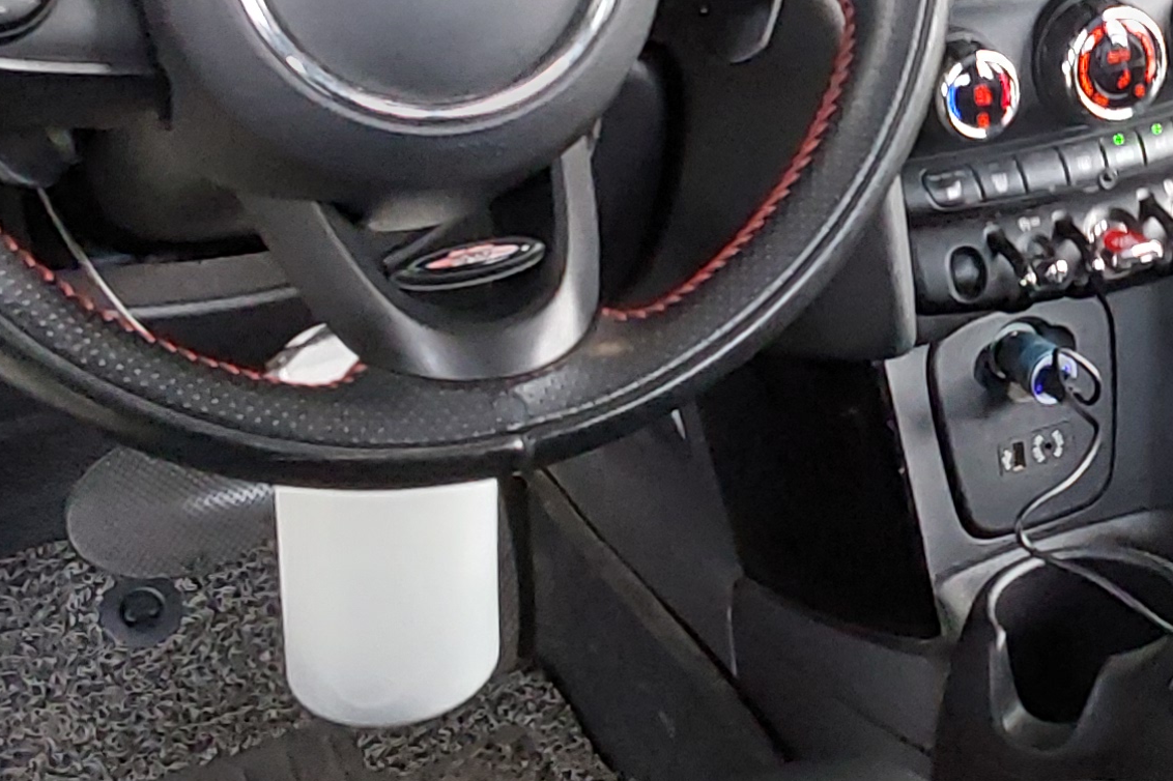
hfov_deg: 23.4
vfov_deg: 16.0
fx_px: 2736
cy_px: 40
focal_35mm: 84
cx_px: 1098
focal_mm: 2.91
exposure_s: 1/60
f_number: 1.9
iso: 160
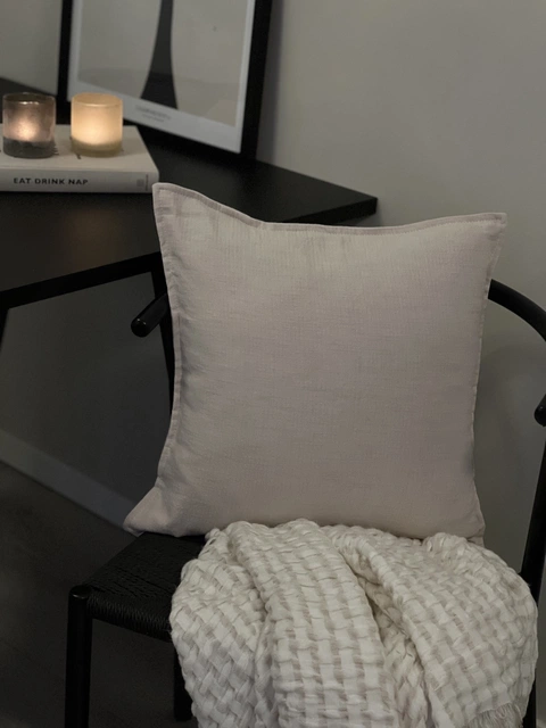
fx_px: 1619
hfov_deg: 19.1
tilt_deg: -21.5
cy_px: 364
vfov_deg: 25.3
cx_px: 273
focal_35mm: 77
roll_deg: -4.1
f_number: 2.8
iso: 320
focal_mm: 9
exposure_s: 1/33
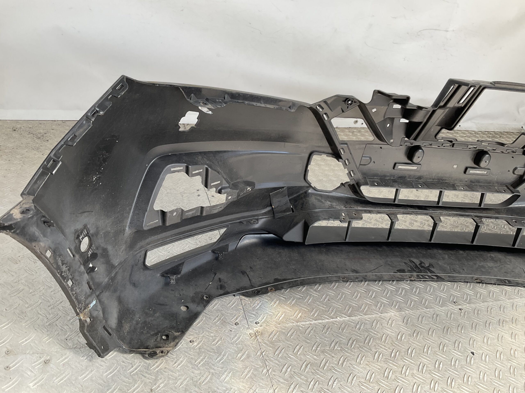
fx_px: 440
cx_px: 262
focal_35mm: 29
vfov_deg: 48.2
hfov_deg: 61.7
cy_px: 196
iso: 16
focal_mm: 3
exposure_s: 1/128
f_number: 1.8
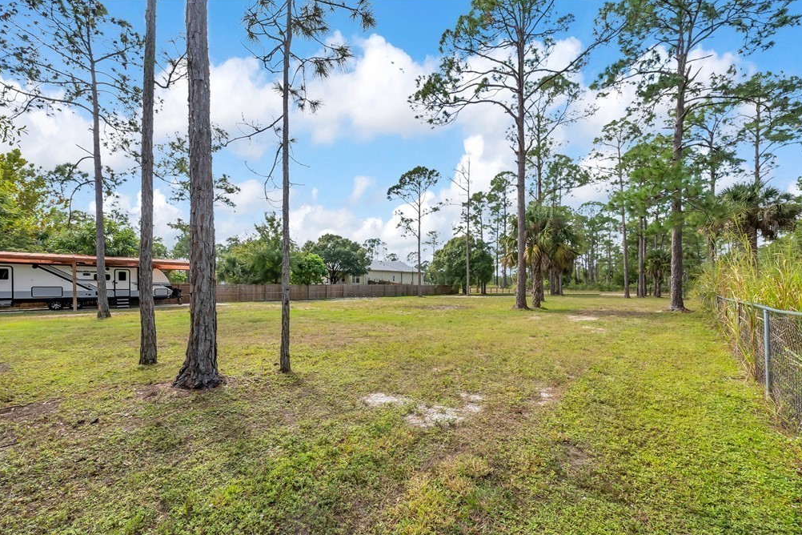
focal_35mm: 13
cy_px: 287
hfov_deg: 108.3
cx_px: 393
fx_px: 290
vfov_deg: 85.3
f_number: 9
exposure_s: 1/320
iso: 200
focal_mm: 12
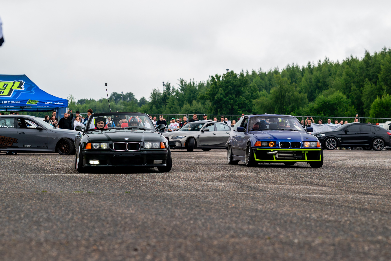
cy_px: 126
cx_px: 201
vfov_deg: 13.1
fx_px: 1133
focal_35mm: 104
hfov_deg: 19.6
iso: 640
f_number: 3.5
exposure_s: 1/250
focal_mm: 85
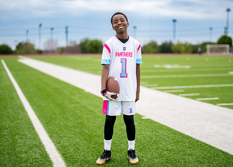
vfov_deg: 24.1
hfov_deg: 33.2
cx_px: 123
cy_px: 84
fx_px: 390
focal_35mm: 59
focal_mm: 50
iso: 100
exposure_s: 1/6400
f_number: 1.2
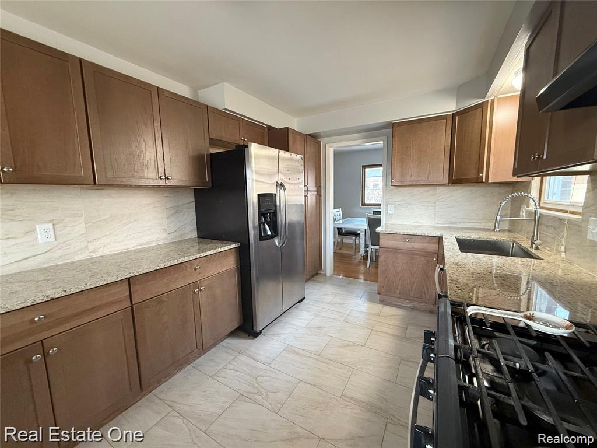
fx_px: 241
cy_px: 224
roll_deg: +1.3
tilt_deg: -6.9
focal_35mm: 14
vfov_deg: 85.7
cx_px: 298
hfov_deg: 102.1
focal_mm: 2.22
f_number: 2.2
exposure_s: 1/60
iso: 400
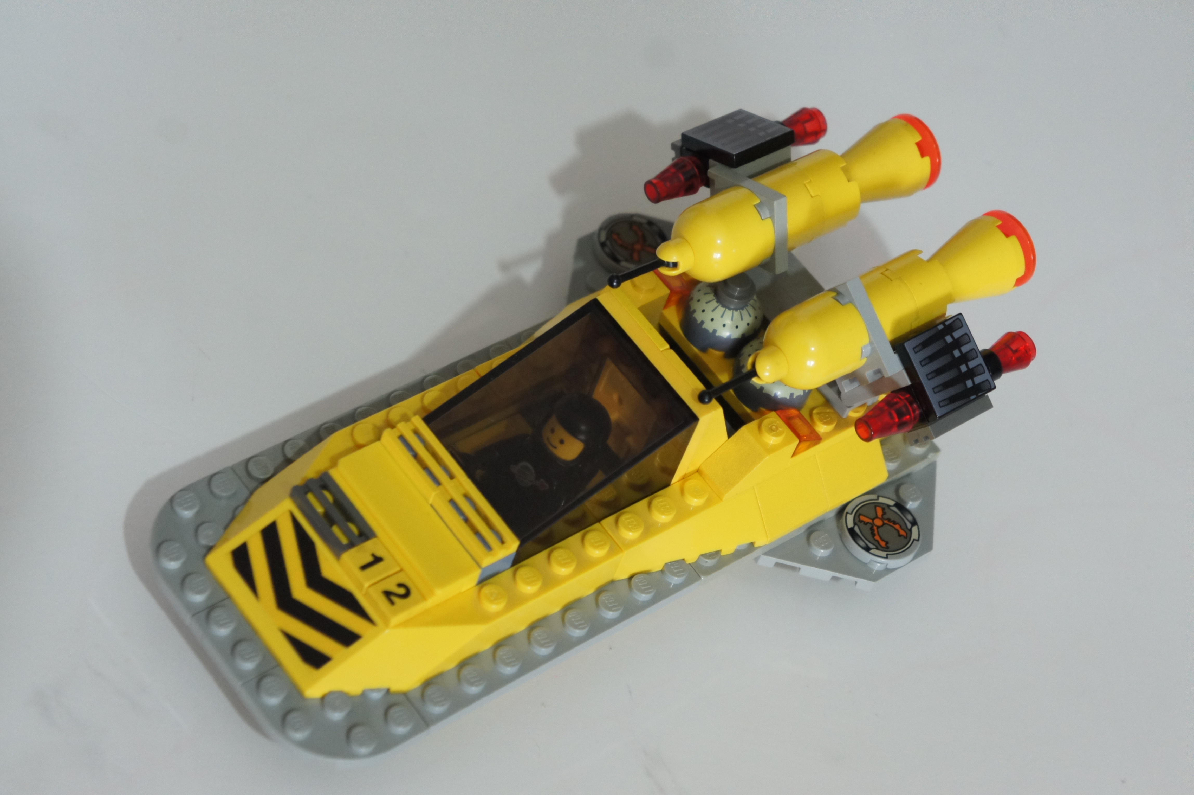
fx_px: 2735
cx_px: 597
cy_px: 398
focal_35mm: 82
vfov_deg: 16.5
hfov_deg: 24.6
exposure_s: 1/100
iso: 6400
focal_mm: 55
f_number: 5.6
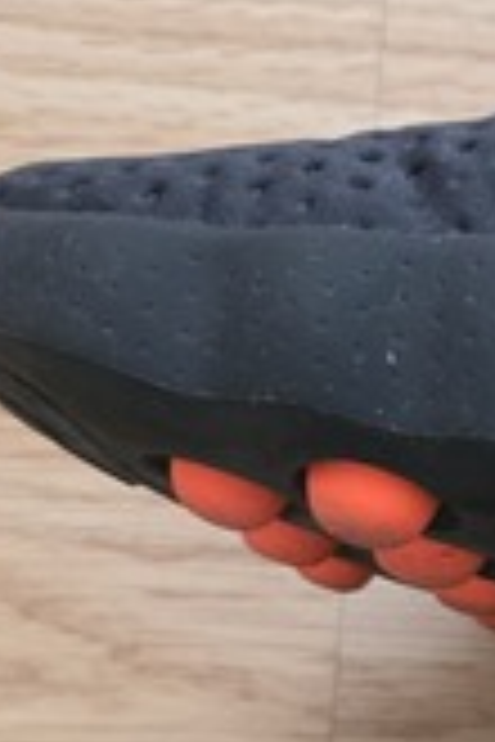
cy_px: 650
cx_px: 945
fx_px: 2042
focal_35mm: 99
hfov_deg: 12.4
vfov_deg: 20.3
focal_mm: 6.3
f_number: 1.7
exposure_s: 1/50
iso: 1250
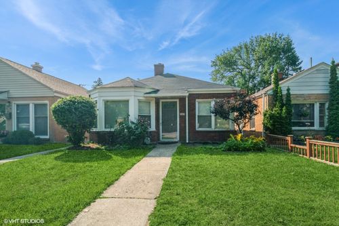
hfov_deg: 90.0
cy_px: 113
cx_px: 170
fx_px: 169
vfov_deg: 67.3
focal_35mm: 18
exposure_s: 1/800
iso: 200
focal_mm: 12
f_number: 8
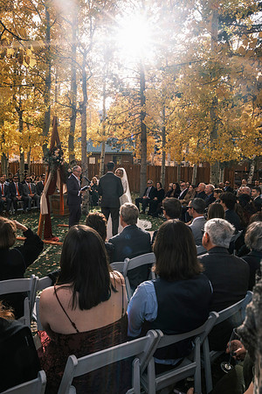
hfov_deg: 47.9
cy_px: 197
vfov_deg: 67.4
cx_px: 131
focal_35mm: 27
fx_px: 295
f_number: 16
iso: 160
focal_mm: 18
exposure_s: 1/30
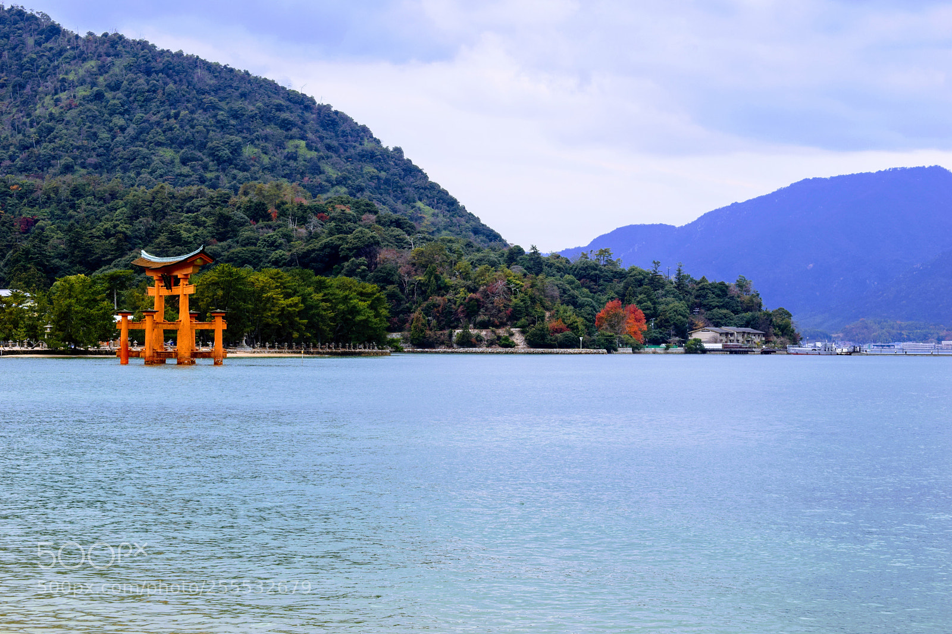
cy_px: 317
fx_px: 2181
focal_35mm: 82
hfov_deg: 24.6
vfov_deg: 16.5
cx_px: 476
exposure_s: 1/250
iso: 320
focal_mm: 55
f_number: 8
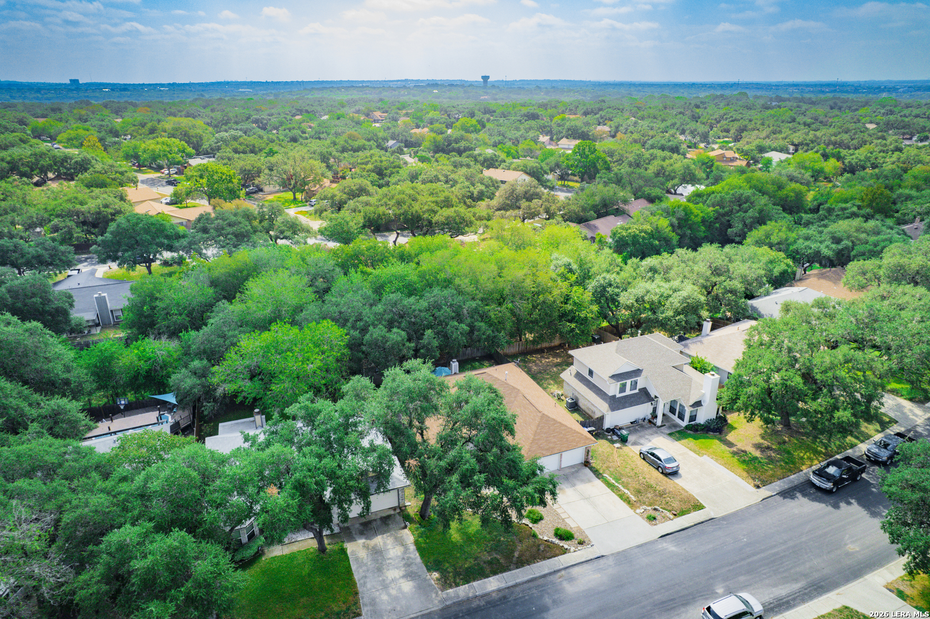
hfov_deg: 78.6
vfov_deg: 57.2
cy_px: 310
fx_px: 568
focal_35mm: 22
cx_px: 465
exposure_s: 1/1250
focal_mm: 8.38
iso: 110
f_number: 2.8
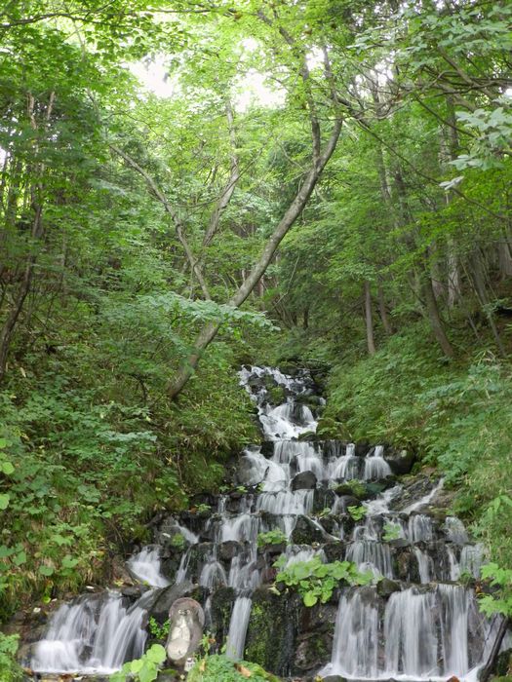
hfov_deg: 31.5
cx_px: 256
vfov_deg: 41.2
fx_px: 907
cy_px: 341
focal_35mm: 46
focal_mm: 8.1
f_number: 4.2
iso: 400
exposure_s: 1/8
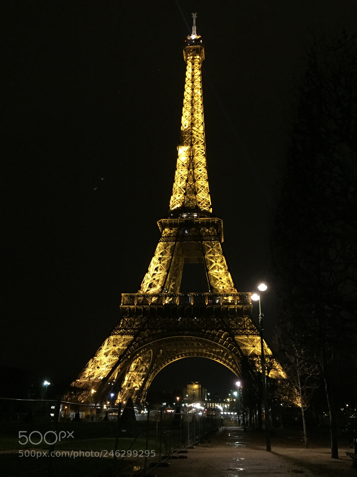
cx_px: 178
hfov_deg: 48.2
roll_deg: -2.3
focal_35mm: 29
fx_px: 399
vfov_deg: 61.7
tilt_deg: +22.8
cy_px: 238
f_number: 2.2
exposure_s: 1/17
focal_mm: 4.15
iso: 250
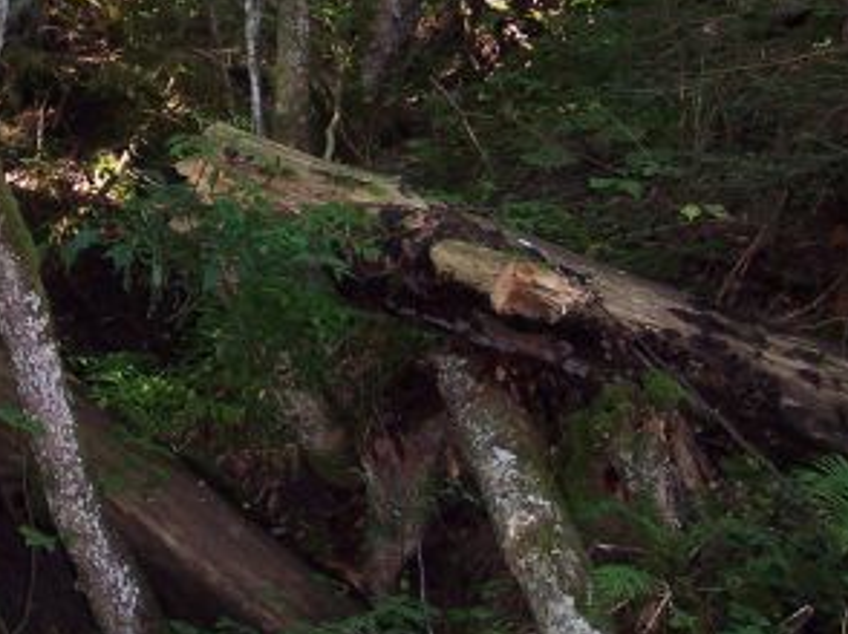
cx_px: 78
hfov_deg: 22.5
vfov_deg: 17.3
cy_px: 340
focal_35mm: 85
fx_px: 2081
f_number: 2.8
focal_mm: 8
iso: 140
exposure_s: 1/60
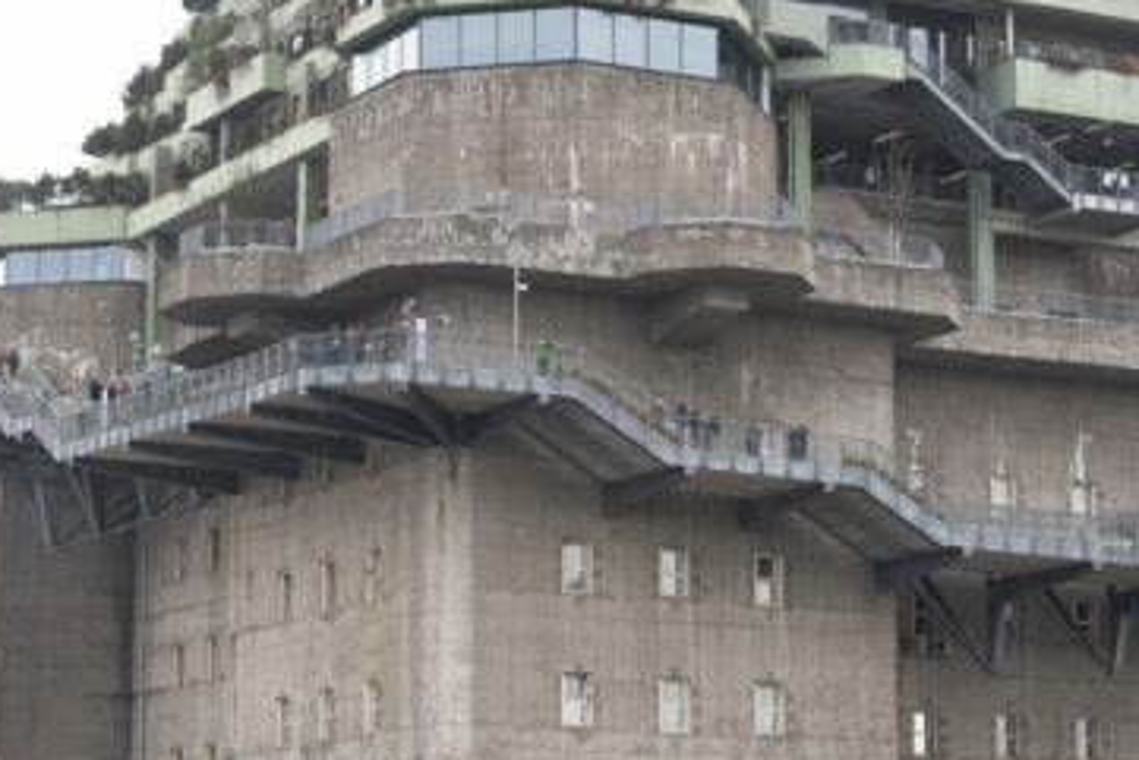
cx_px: 757
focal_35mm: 108
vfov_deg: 12.7
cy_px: 407
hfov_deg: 18.9
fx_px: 3418
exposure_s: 1/640
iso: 800
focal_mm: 50
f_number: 3.5
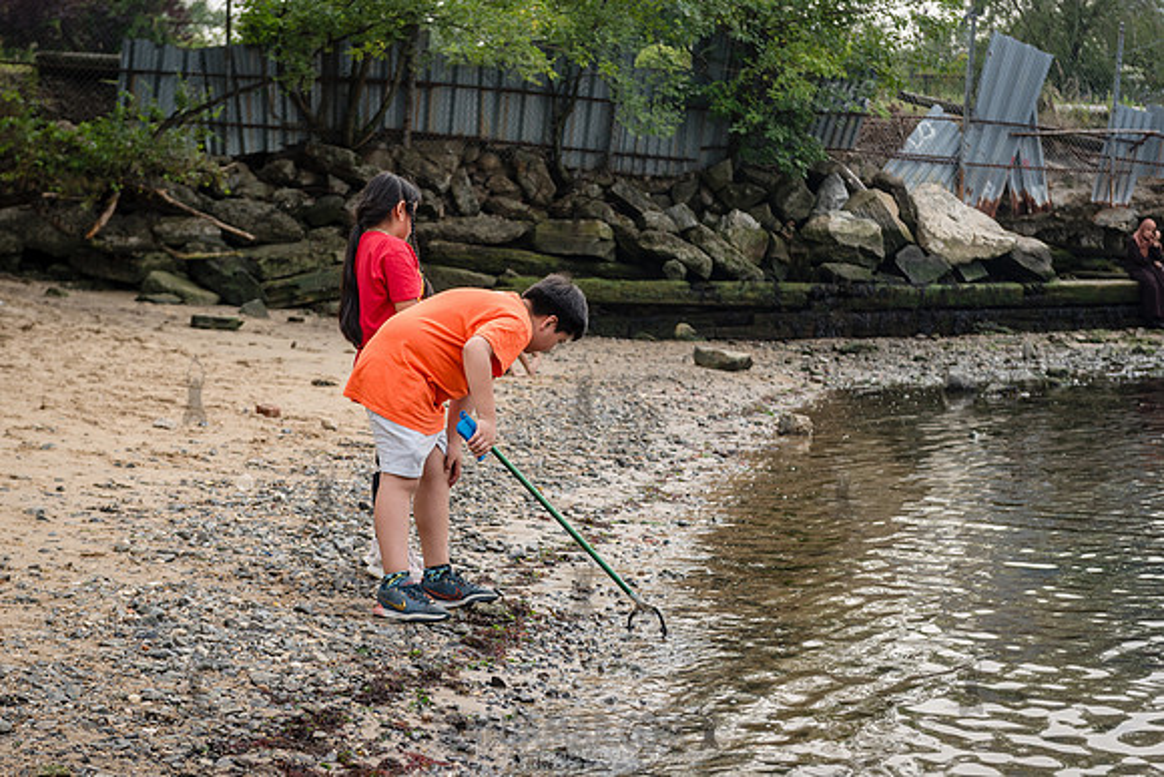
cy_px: 389
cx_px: 571
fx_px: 2494
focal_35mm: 77
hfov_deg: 26.3
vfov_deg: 17.7
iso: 200
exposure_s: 1/800
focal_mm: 70
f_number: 4
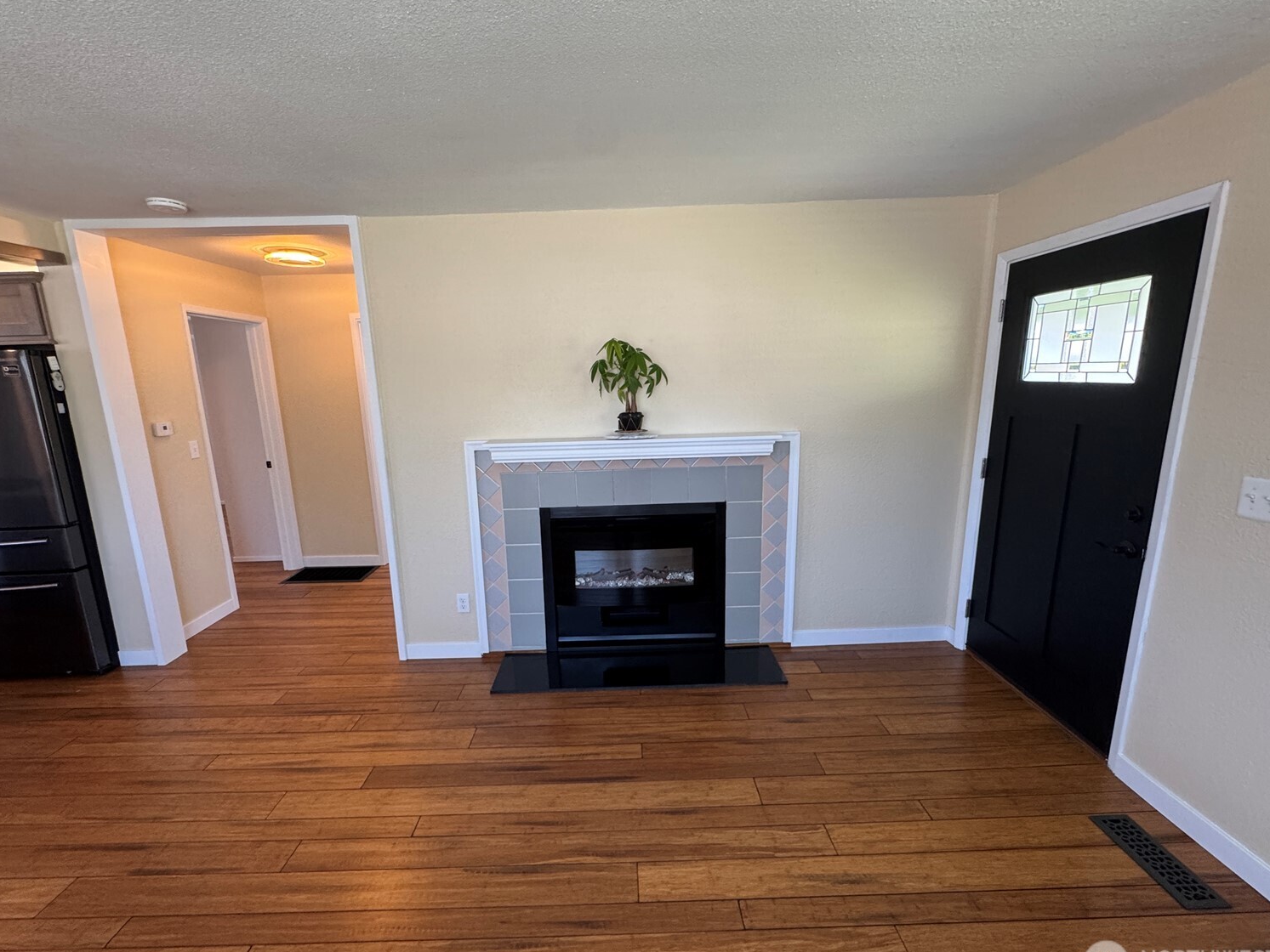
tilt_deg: -12.8
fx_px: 550
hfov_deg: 98.2
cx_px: 624
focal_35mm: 15
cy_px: 488
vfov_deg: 81.7
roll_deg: +1.8
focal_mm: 2.22
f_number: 2.2
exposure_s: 1/120
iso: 250
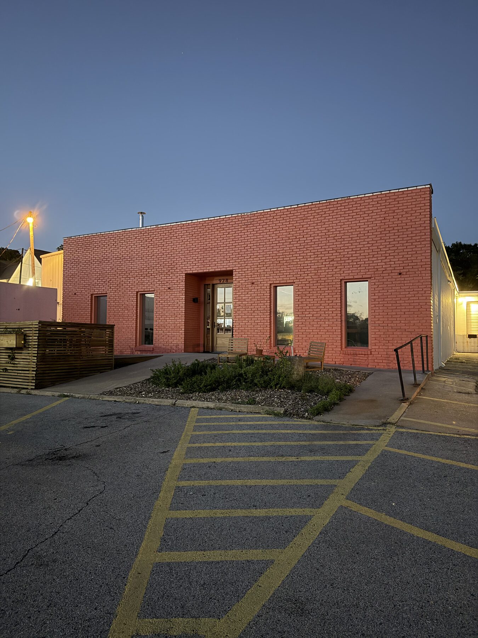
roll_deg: -0.8
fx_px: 442
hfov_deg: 56.8
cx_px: 239
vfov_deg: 71.6
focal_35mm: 24
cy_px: 319
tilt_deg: +3.2
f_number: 1.78
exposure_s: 1/15
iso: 1600
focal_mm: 6.76
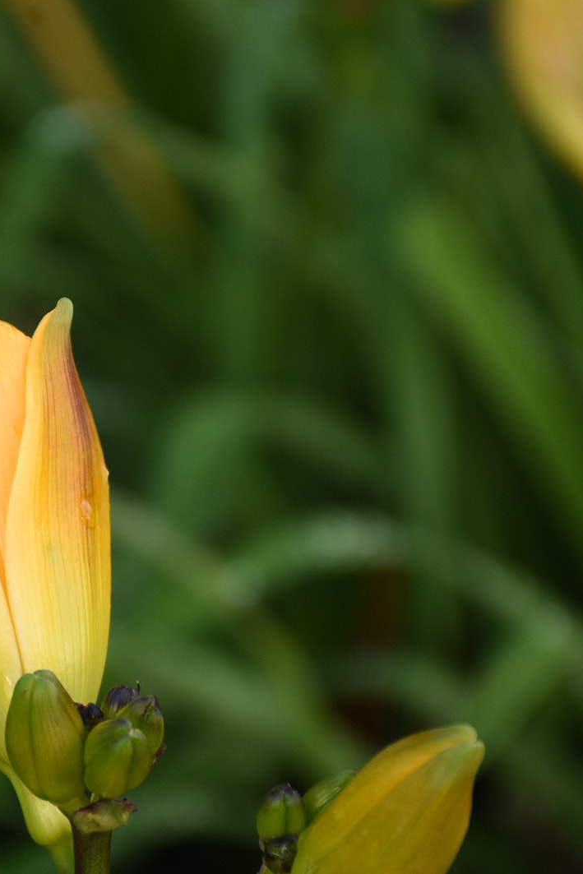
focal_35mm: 316
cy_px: 436
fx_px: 7673
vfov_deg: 6.5
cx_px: 62
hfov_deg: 4.3
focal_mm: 140
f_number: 5.6
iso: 200
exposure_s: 1/125
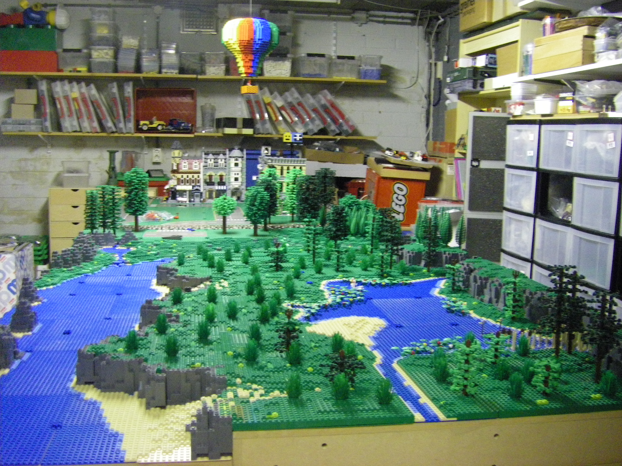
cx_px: 311
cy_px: 233
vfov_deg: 37.7
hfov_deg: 49.0
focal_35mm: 38
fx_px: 683
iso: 800
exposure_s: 1/13
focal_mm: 6.3
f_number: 3.5
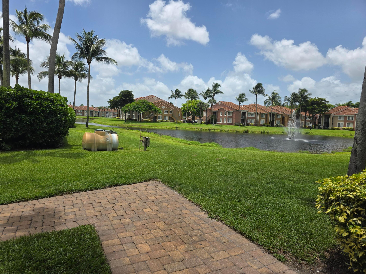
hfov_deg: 73.9
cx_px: 183
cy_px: 137
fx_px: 243
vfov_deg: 58.9
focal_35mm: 23
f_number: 1.7
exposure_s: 1/7944
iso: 80
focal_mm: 6.3
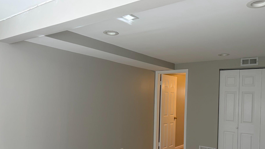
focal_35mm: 32
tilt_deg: +1.2
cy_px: 98
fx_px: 225
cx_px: 144
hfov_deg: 60.9
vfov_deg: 36.3
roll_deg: -0.9
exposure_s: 1/122
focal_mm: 5.96
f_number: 1.6
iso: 80
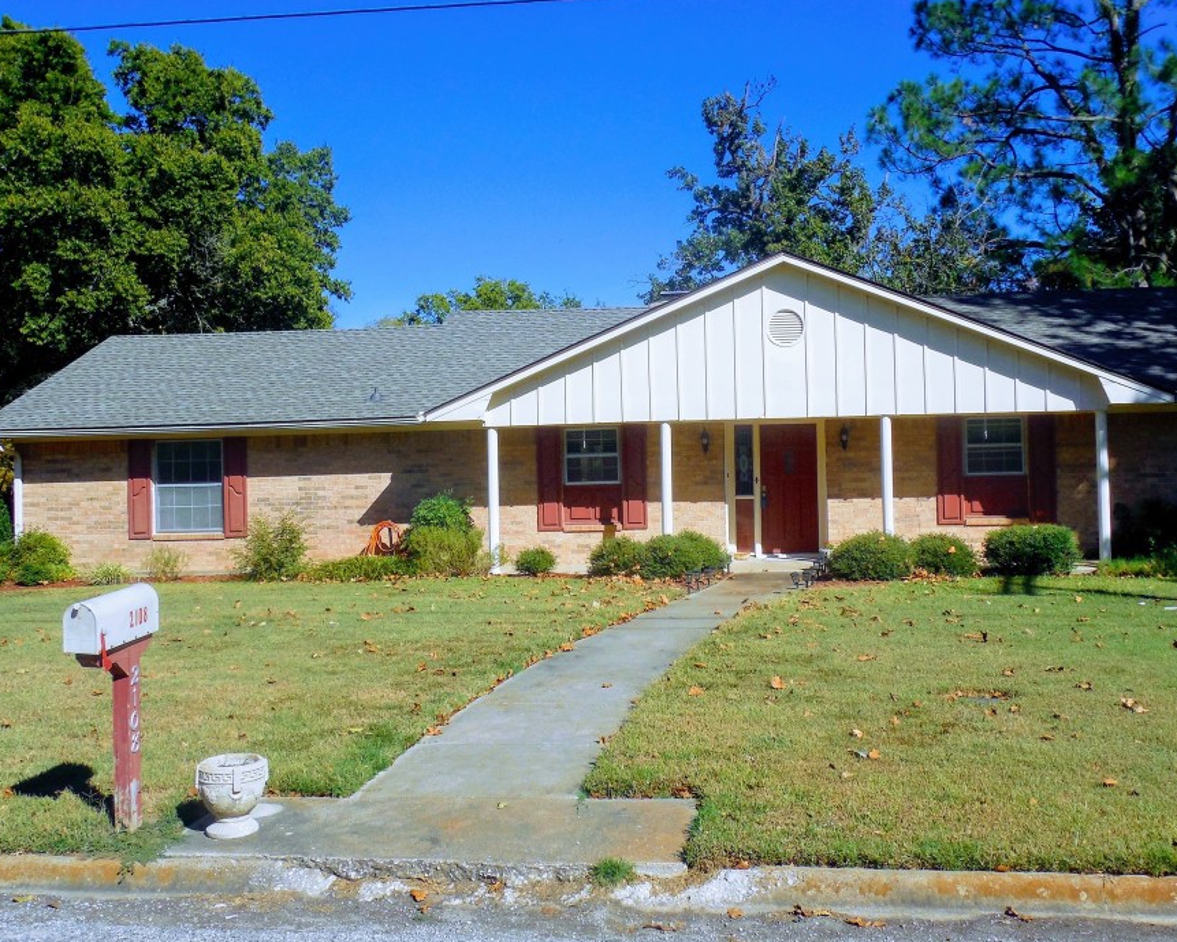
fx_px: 1254
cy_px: 431
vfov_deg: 41.1
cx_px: 618
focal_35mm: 36
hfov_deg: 50.3
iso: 125
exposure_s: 1/400
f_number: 7.2
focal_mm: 5.6
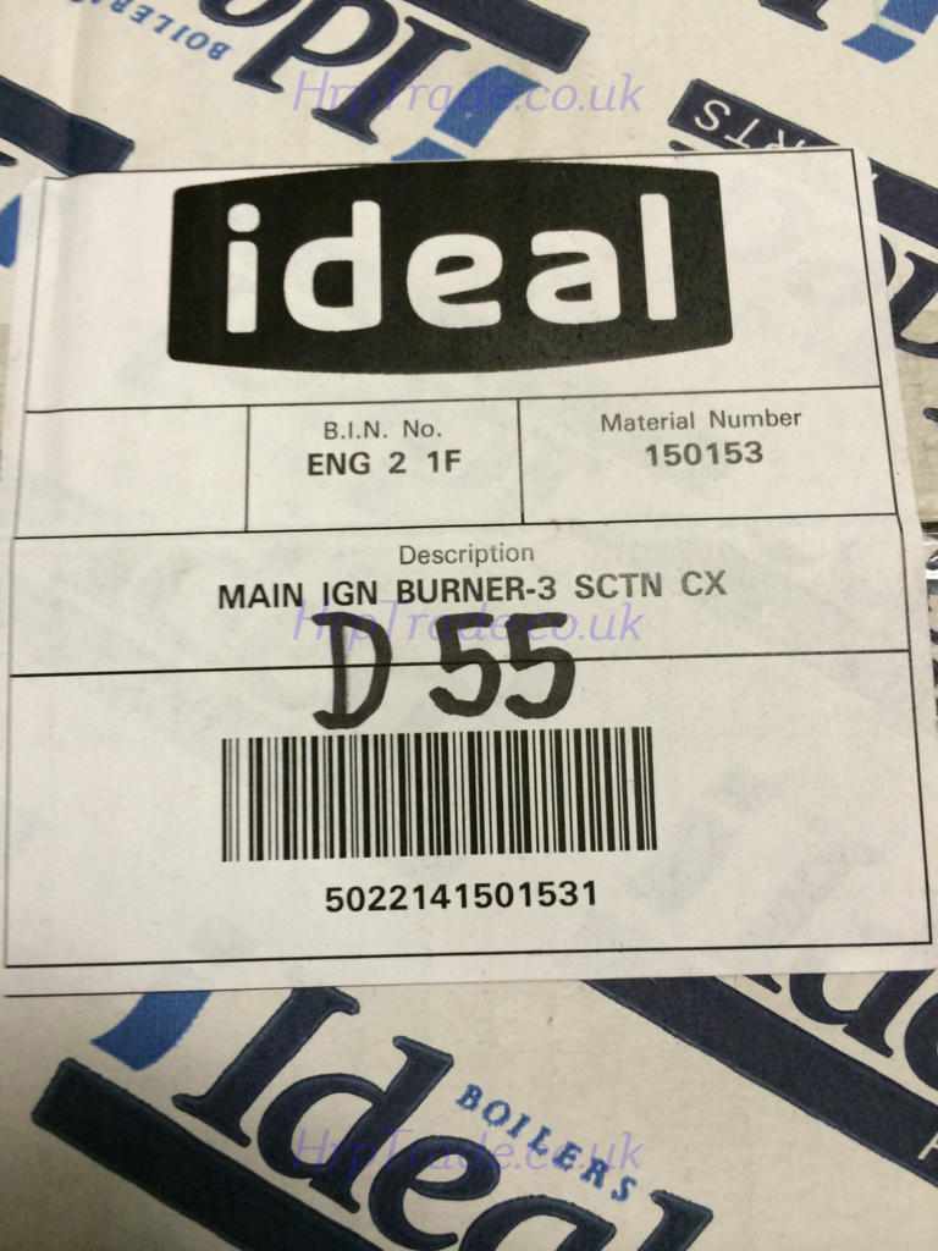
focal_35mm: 30
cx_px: 469
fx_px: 1084
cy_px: 626
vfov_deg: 60.0
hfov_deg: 46.8
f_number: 2.2
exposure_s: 1/33
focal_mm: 4.12
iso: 200
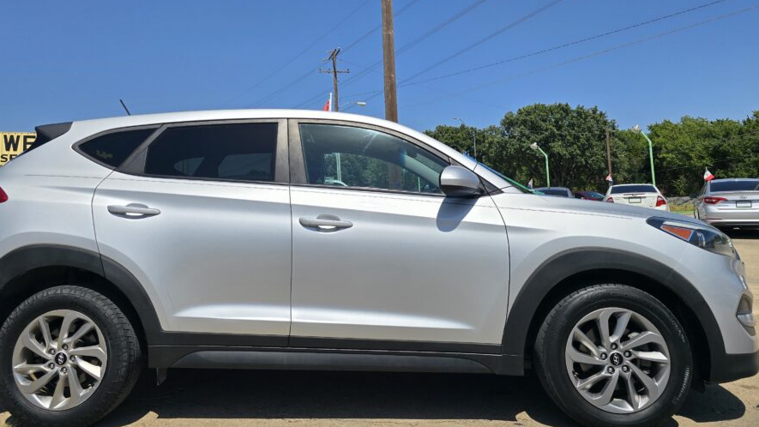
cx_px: 345
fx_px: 584
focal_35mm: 29
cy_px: 145
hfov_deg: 65.9
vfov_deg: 39.7
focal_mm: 6.3
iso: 12
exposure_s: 1/1529
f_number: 1.7
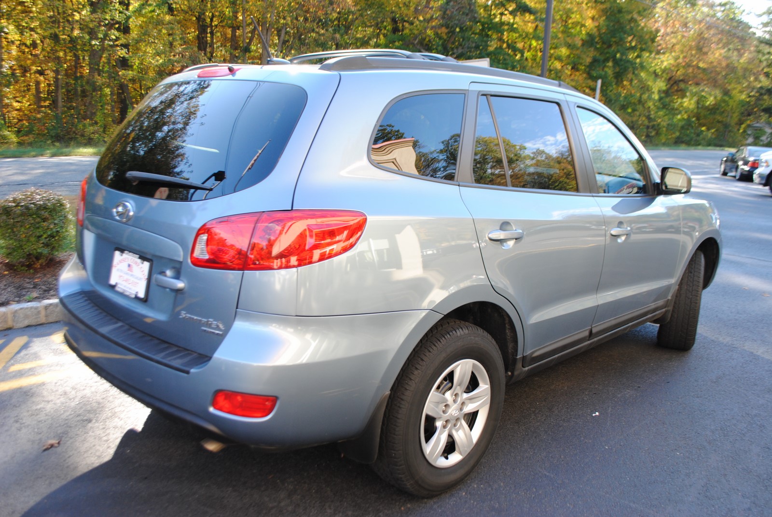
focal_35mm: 30
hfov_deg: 61.9
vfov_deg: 43.7
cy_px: 258
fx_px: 644
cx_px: 386
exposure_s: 1/100
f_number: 5
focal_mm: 20
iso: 200
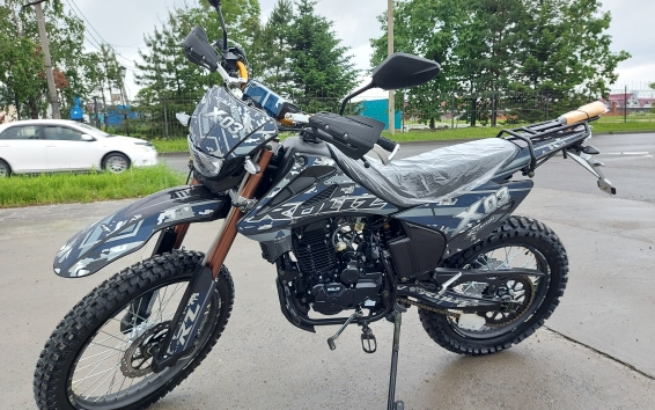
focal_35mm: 26
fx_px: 464
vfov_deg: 47.6
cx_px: 326
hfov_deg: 70.4
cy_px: 197
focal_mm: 5.23
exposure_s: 1/151
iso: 40
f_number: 1.8
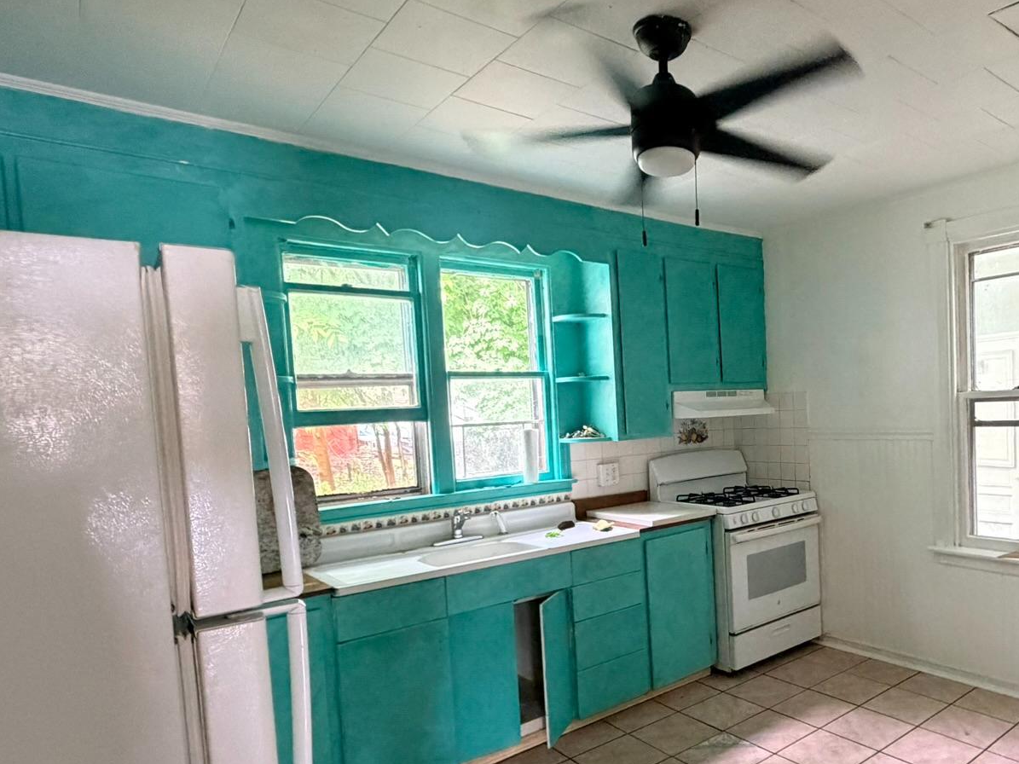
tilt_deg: -1.4
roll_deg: +2.4
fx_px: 706
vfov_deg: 56.5
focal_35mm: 24
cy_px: 446
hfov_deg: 69.2
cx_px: 695
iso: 500
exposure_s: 1/60
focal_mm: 2.22
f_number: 2.2
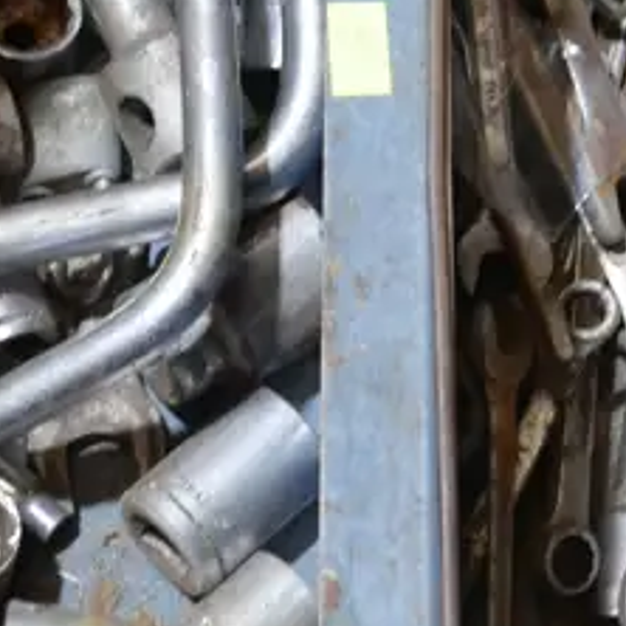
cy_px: -28
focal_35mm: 147
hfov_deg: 11.9
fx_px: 3008
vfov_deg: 11.7
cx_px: 238
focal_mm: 18
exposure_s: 1/60
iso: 640
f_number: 4
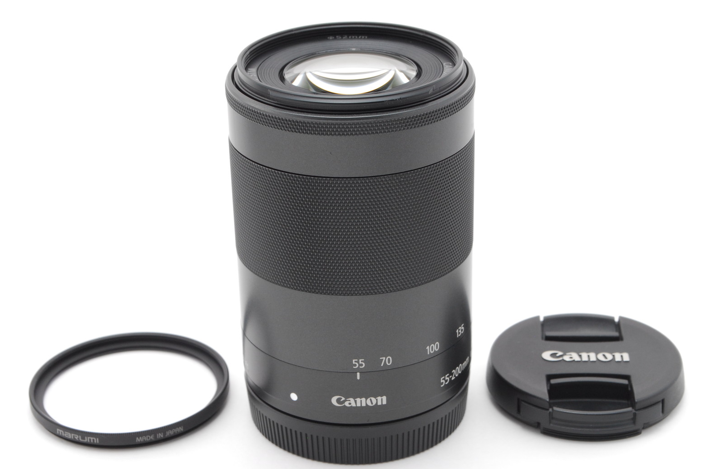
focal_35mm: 86
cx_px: 362
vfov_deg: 16.0
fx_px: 1667
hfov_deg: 23.7
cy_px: 235
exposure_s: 1/200
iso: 320
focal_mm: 55
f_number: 16
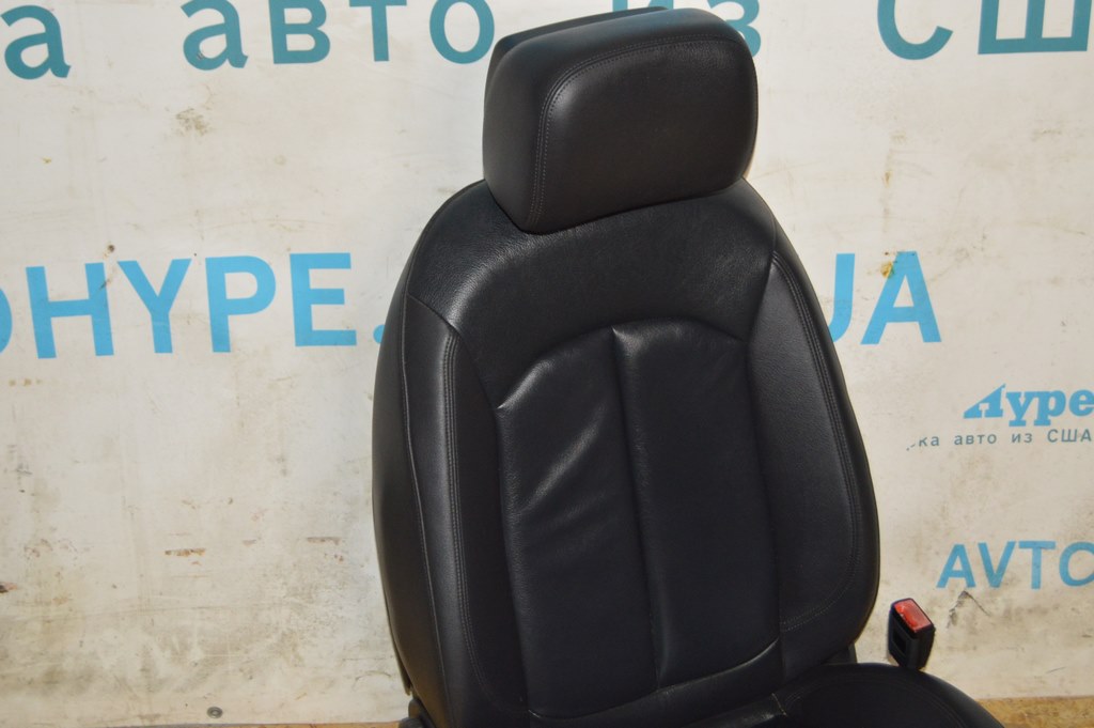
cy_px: 364
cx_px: 547
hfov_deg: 31.9
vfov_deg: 21.5
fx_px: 1913
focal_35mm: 63
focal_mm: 42
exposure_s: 1/60
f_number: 5
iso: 1400
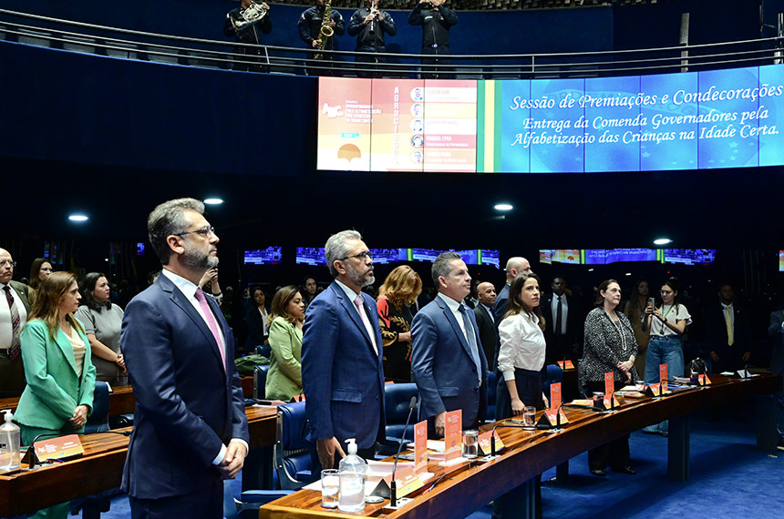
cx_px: 392
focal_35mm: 38
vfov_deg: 34.9
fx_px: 826
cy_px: 260
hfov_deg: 50.8
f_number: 4.5
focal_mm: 25.5
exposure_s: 1/200
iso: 4000
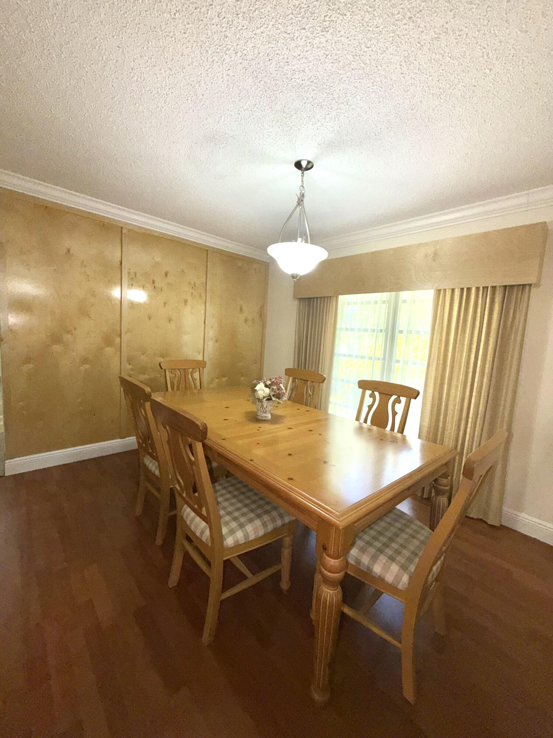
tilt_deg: -6.8
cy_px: 369
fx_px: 298
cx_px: 276
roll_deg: -3.3
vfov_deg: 102.1
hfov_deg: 85.7
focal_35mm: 14
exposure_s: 1/120
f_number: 2.2
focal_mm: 2.22
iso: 50
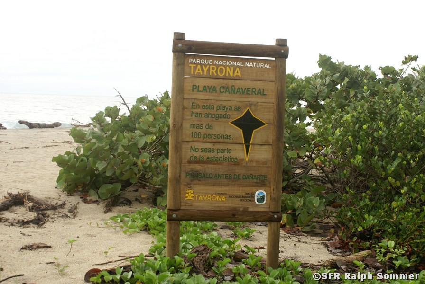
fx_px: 621
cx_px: 212
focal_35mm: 52
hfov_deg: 37.8
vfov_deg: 25.8
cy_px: 142
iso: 100
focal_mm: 35
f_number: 5.6
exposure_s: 1/60
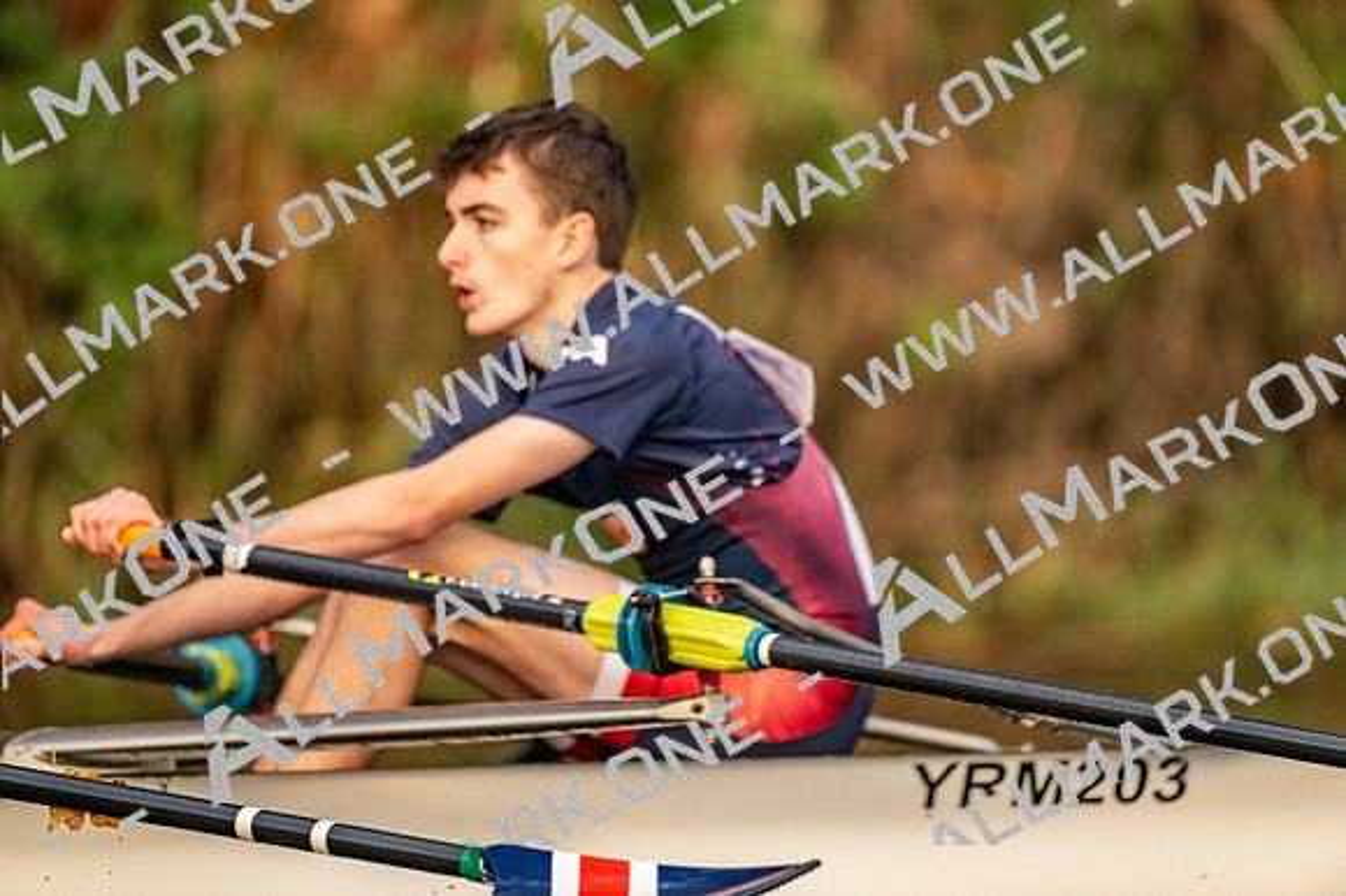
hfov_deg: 3.4
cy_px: 448
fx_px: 22425
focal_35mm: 600
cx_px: 673
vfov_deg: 2.3
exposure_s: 1/2500
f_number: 4
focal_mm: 600
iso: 4500
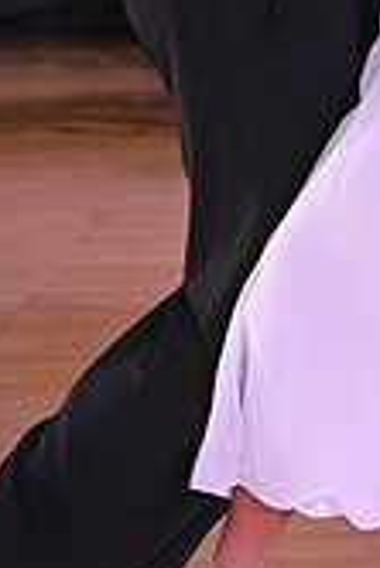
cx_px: 406
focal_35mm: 419
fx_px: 6620
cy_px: -171
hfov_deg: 3.3
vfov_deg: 4.9
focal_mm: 120
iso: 3200
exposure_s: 1/400
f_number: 5
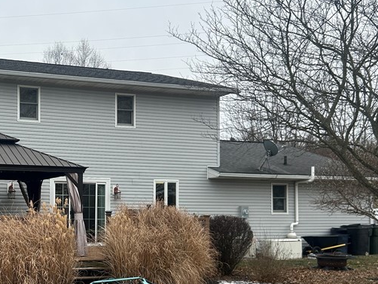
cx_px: 55
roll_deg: +0.0
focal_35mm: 53
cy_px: 196
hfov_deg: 34.6
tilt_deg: +2.7
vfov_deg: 27.3
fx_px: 579
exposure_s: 1/1597
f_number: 1.5
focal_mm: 5.7
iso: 50
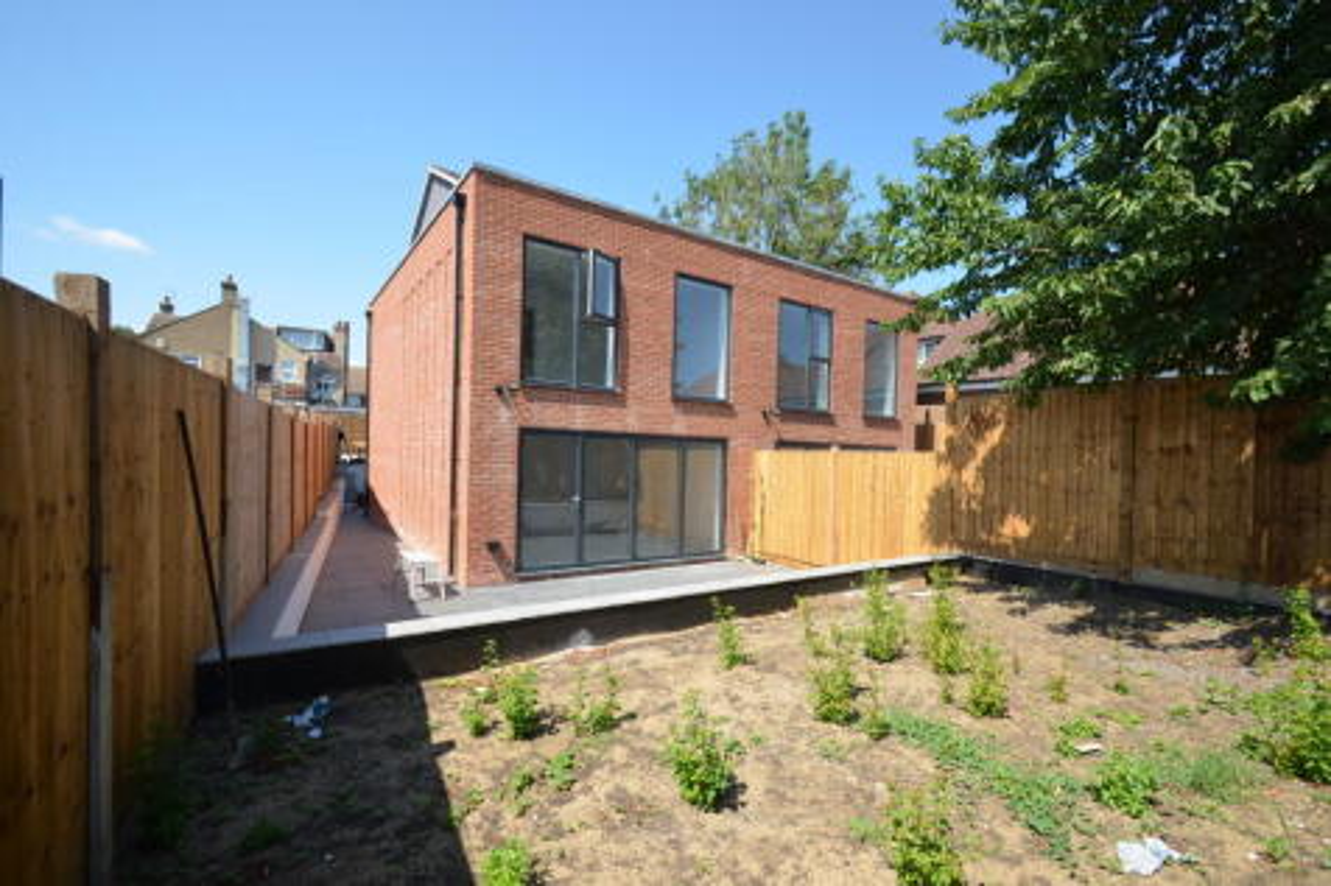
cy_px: 443
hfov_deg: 100.4
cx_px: 666
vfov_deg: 77.3
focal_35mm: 15
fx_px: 554
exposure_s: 1/250
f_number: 8
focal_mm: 10
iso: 180
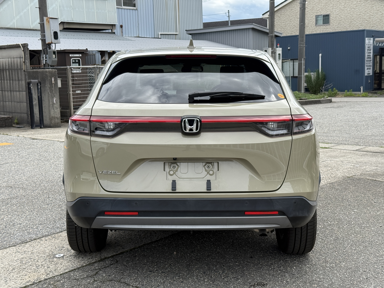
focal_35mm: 48
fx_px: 532
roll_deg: +1.6
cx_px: 192
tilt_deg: -7.8
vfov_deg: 30.3
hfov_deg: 39.7
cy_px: 144
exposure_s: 1/2273
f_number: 1.78
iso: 64
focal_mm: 6.76
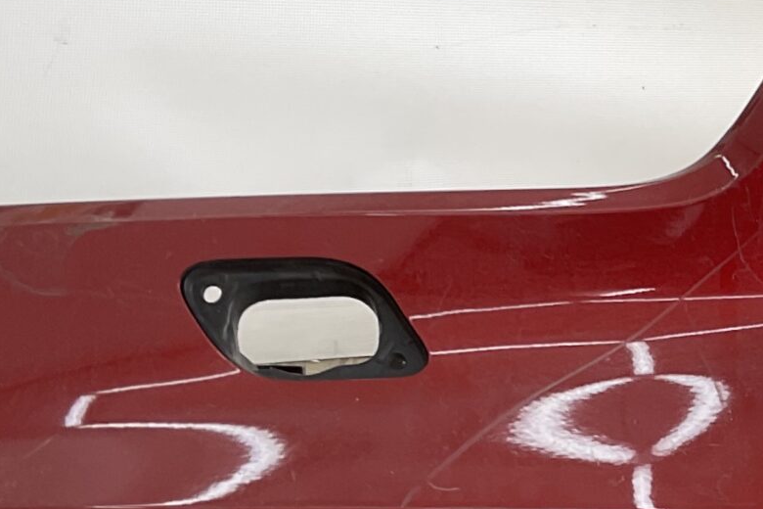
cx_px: 936
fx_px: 2098
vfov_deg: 13.6
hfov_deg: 19.3
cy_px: 518
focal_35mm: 99
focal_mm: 3
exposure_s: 1/151
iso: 16
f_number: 1.8
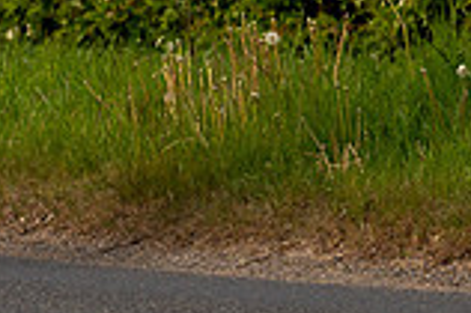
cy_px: -139
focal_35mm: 714
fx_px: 9332
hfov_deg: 2.9
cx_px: -245
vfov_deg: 1.9
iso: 320
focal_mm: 129
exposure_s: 1/1000
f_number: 4
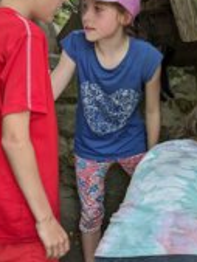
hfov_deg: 22.7
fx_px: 485
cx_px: 154
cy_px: 138
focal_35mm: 64
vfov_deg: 30.2
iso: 61
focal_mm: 4.38
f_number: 1.73
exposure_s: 1/99.9
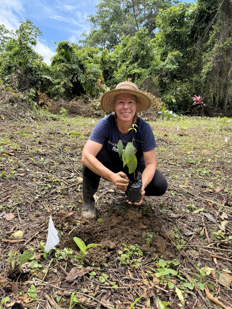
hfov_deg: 56.8
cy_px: 154
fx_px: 214
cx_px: 116
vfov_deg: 71.6
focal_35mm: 24
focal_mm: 6.76
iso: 100
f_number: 1.78
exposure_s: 1/1493
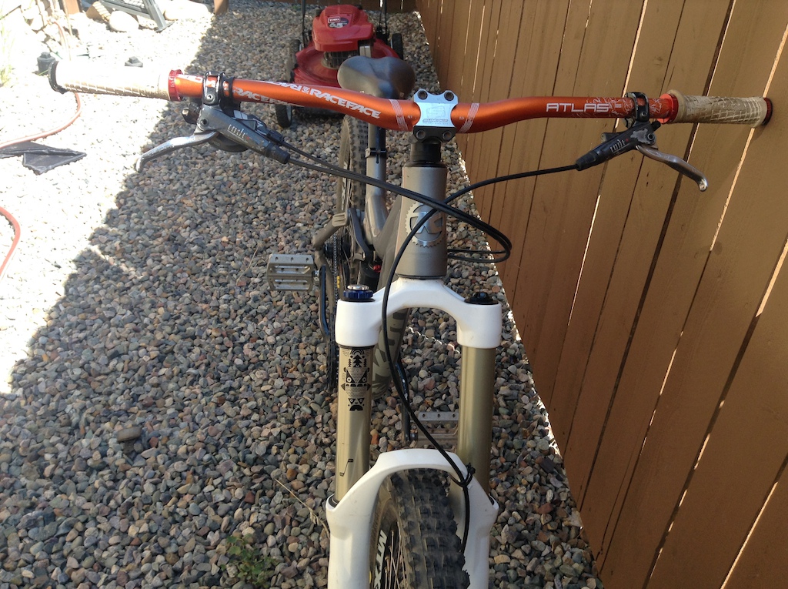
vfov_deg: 42.8
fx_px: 750
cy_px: 294
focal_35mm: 33
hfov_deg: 55.4
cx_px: 394
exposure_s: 1/224
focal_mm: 3.3
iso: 25
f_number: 2.4
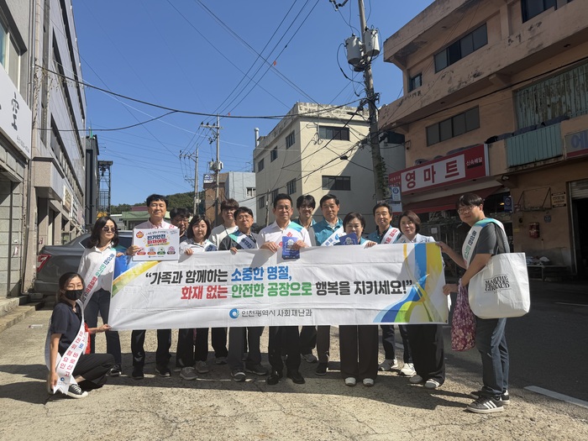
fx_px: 408
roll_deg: +2.0
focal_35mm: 24
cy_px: 220
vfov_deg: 56.8
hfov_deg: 71.6
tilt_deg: +4.4
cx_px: 294
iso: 80
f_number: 1.78
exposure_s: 1/4975
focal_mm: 6.76
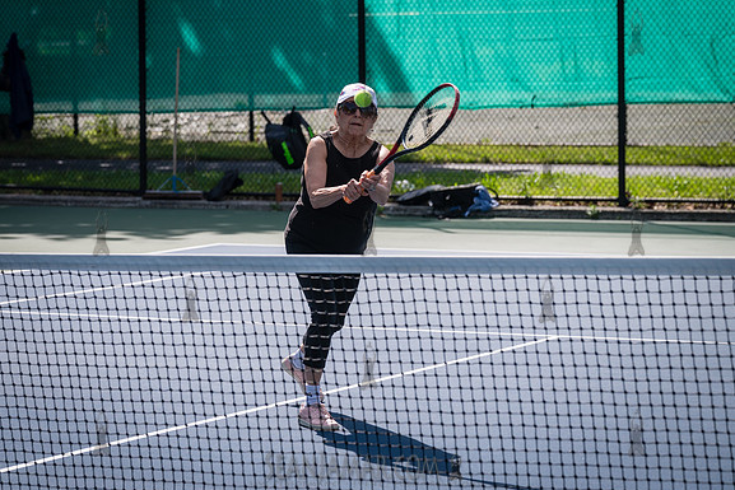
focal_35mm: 123
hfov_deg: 16.6
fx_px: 2512
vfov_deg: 11.2
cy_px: 238
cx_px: 326
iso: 200
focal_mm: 103
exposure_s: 1/1250
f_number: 4.5
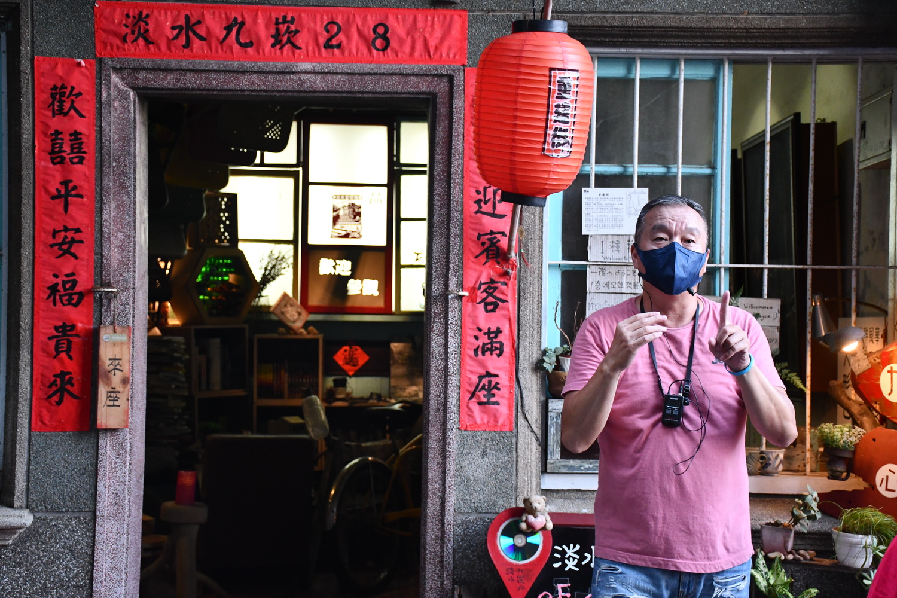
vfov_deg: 23.8
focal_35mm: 57
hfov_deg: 35.1
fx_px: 1420
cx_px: 448
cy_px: 299
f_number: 4.2
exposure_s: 1/125
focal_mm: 38
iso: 2000
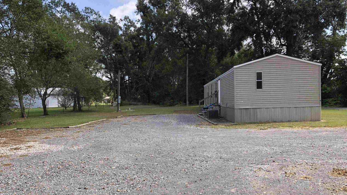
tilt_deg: -3.1
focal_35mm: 31
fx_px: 285
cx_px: 171
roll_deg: +1.5
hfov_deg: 62.6
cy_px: 116
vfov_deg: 37.7
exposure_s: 1/648
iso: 20
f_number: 1.8
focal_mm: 3.99
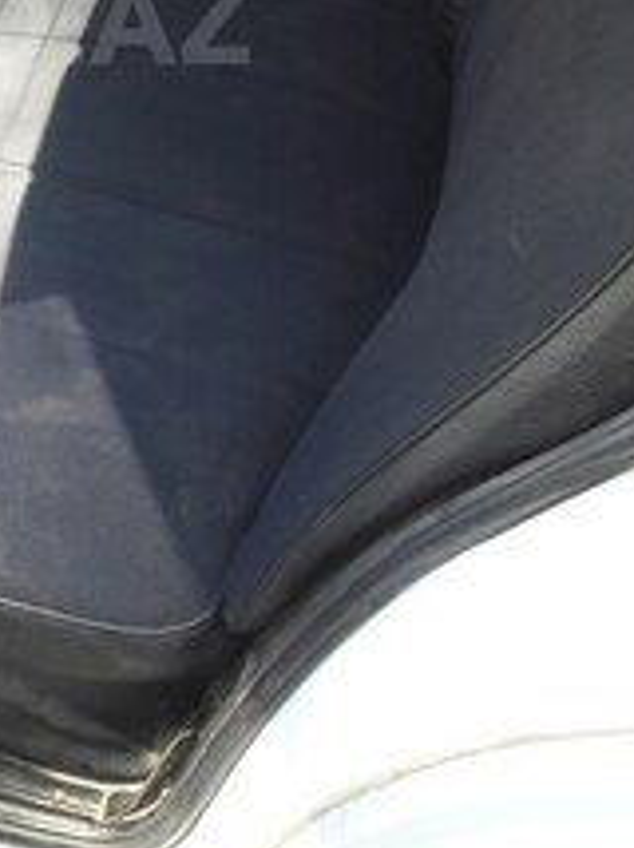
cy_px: 20
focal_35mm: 65
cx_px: -55
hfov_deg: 21.4
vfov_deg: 28.2
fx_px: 1590
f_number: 1.9
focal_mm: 3.7
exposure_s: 1/50
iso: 50
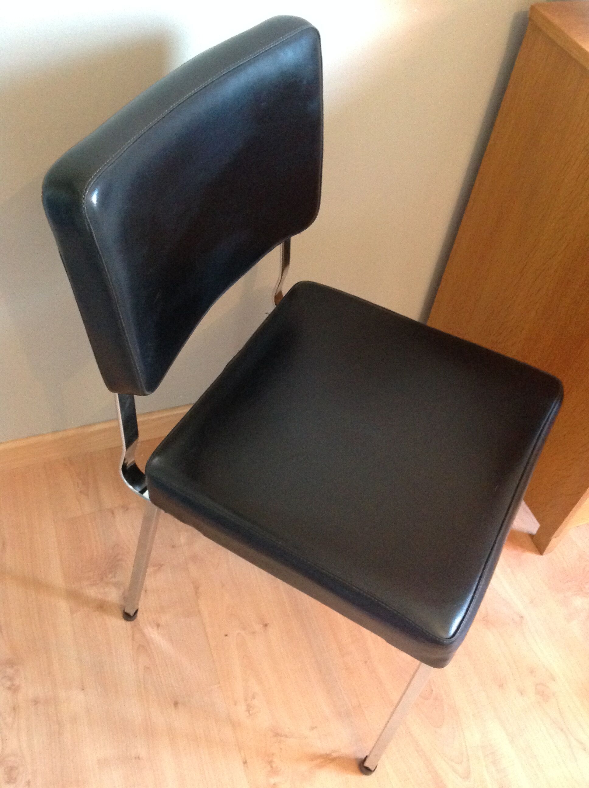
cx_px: 294
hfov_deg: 40.6
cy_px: 394
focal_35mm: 35
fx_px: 796
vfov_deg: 52.7
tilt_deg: -50.0
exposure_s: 1/15
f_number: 2.4
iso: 500
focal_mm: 4.28
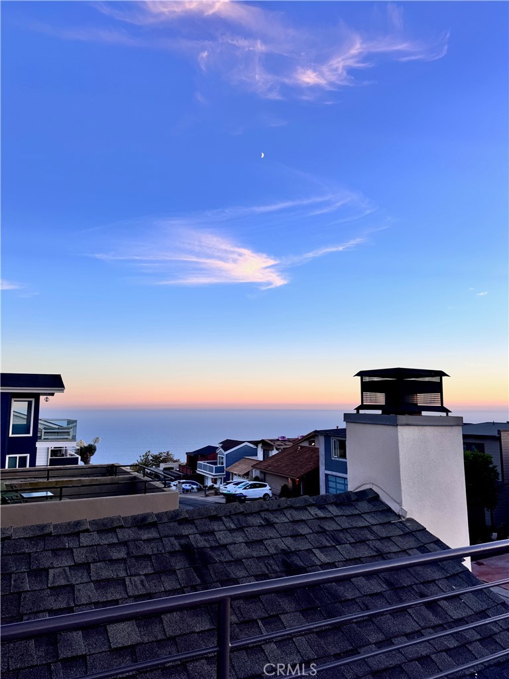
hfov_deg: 56.8
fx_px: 471
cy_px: 340
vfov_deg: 71.6
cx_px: 254
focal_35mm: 24
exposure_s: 1/470
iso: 80
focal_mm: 6.76
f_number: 1.78
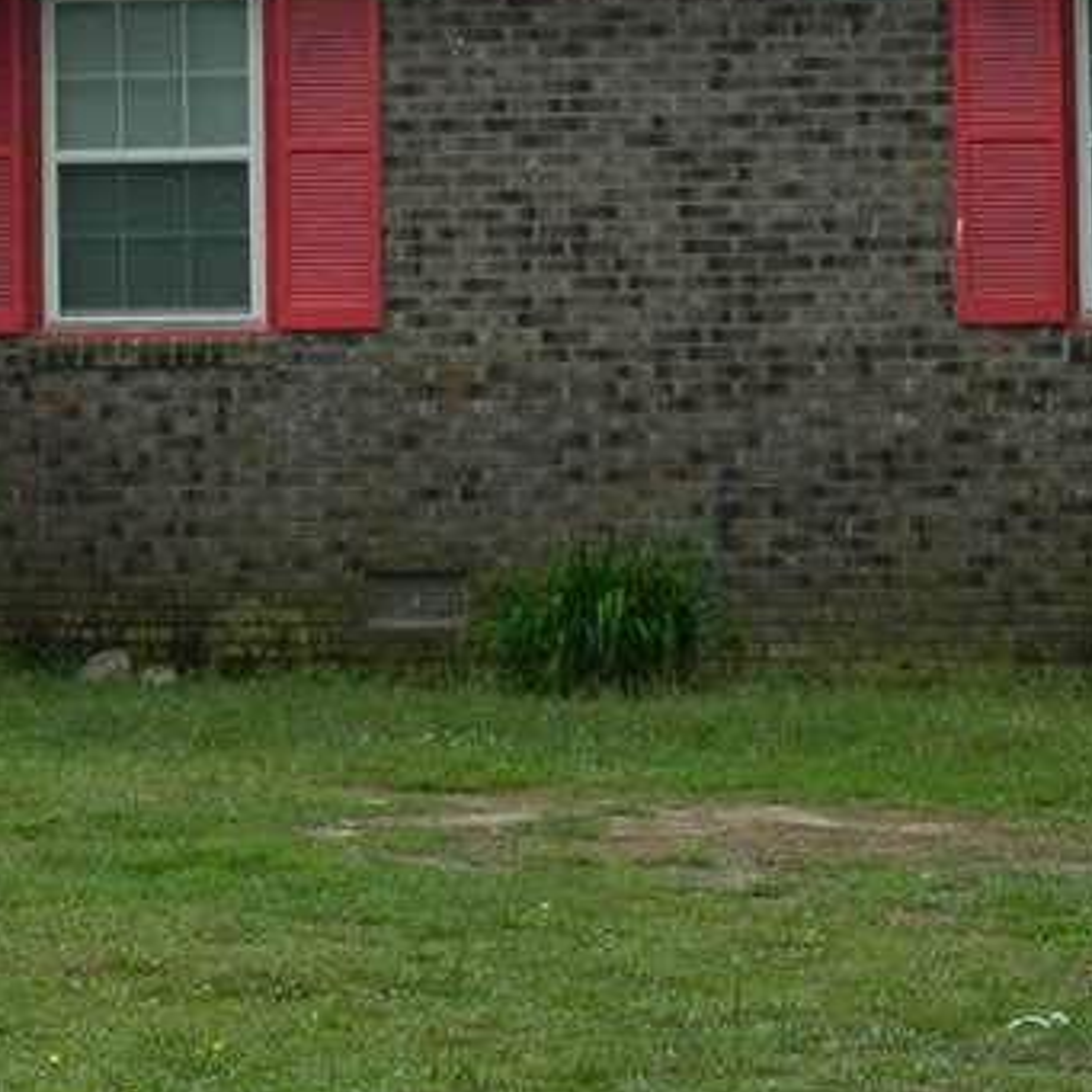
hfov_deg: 11.0
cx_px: -221
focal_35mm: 156
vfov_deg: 11.2
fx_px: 5568
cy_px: 208
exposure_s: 1/400
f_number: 3.6
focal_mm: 8.4
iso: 110
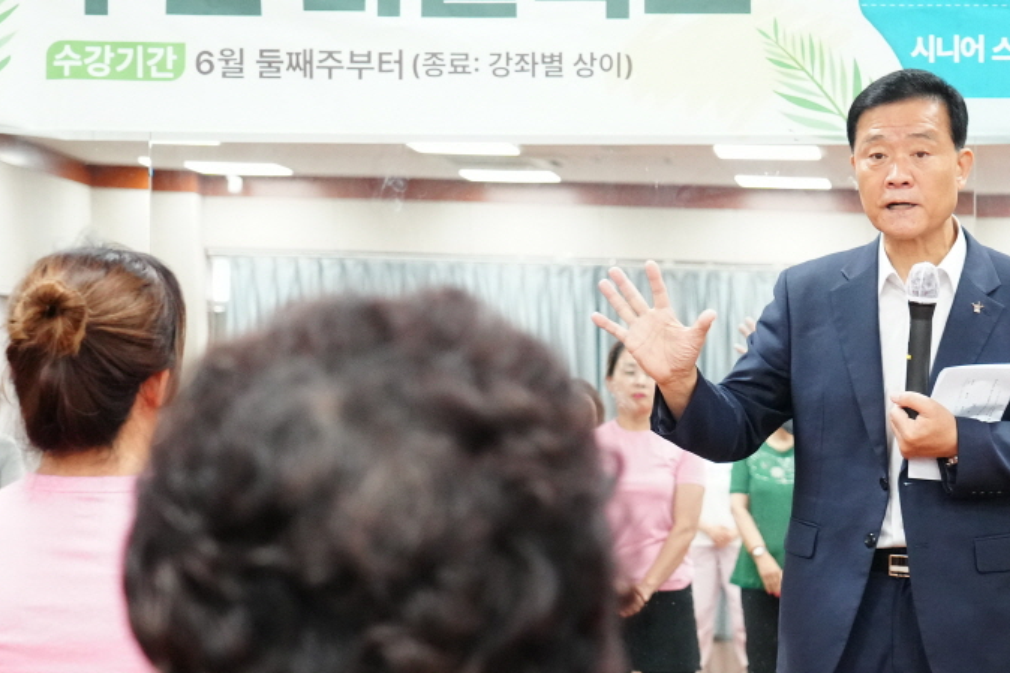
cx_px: 886
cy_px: 462
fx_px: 3310
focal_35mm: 118
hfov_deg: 17.1
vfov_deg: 11.6
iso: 4000
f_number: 4.5
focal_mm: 53
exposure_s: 1/160
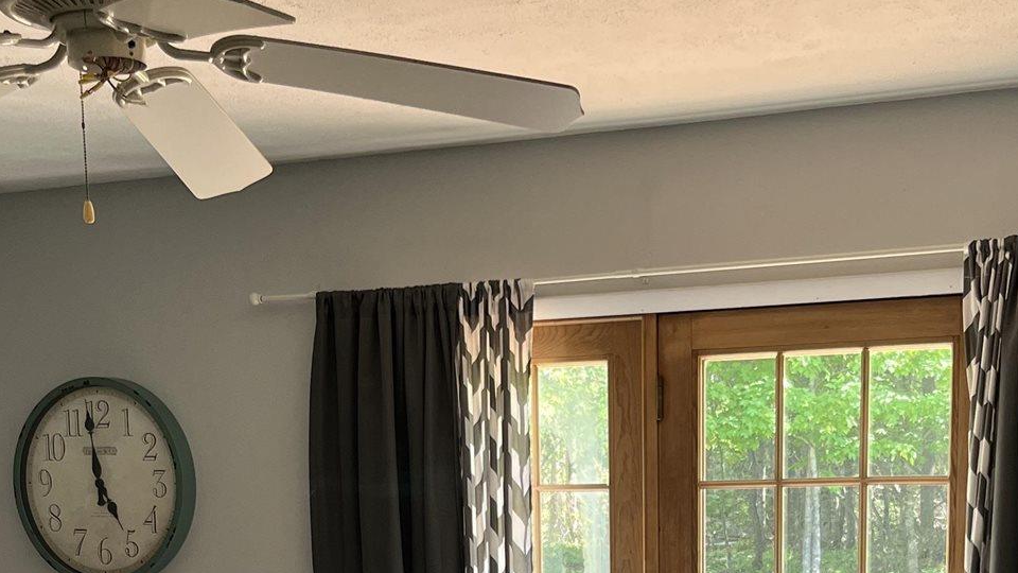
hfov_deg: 31.0
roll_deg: +1.6
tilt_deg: -10.8
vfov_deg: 16.6
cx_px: 507
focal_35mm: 68
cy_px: 779
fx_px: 1836
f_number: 1.6
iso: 100
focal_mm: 5.1
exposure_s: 1/122
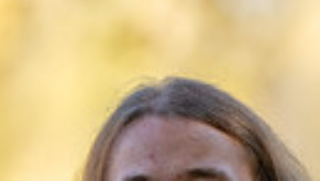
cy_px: 526
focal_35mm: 463
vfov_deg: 2.6
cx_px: 260
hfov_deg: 4.7
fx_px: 3934
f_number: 1.2
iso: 80
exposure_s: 1/500
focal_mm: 85
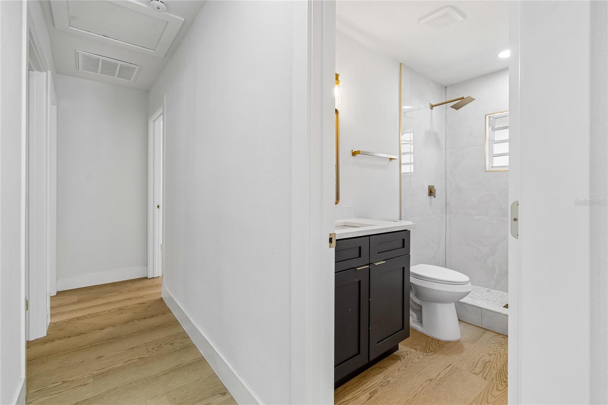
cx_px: 304
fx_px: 253
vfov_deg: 77.3
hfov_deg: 100.4
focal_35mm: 15
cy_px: 202
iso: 100
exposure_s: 1/6
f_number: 7.1
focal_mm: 10
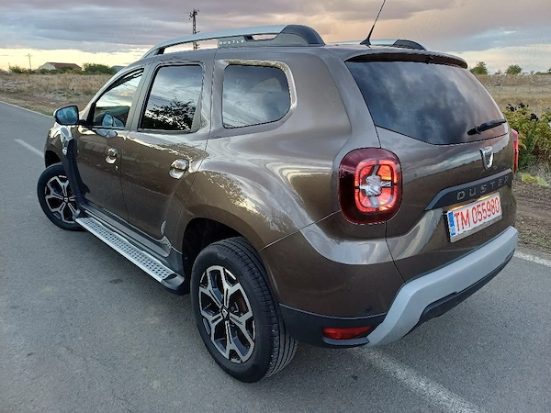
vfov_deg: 54.9
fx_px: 398
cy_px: 206
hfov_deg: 69.4
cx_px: 276
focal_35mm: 25
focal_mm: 4.65
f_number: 1.8
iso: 160
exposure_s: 1/50
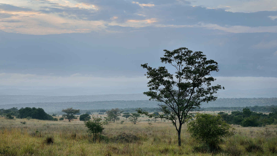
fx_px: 610
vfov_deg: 14.6
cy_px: 85
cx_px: 132
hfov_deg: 25.6
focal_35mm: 83
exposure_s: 1/80
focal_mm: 50
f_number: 5.6
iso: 100
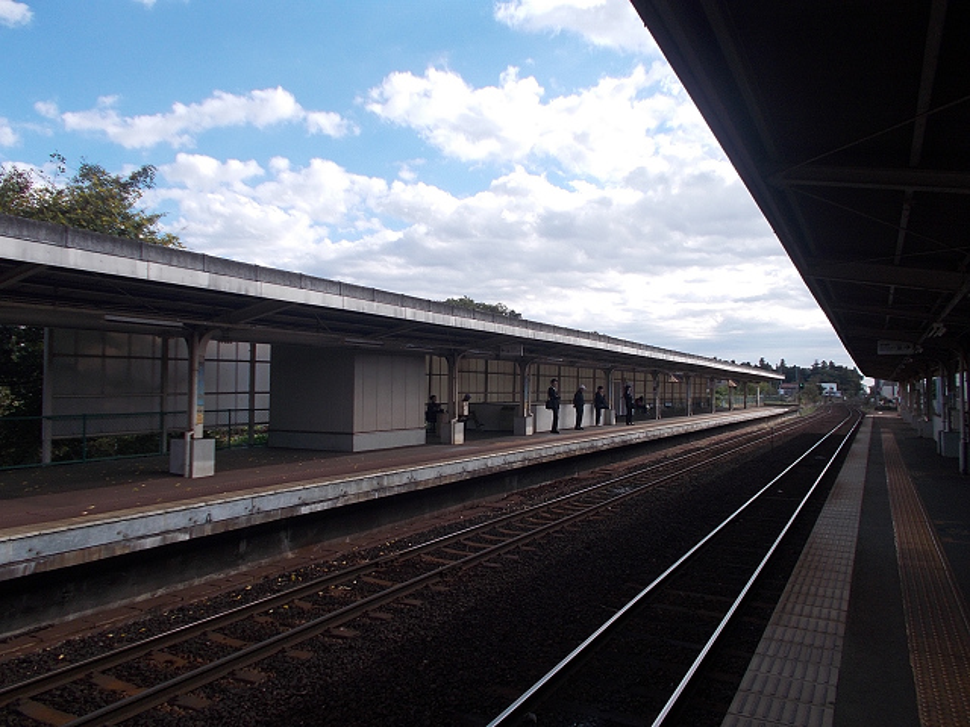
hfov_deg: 67.3
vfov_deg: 53.1
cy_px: 364
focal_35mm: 26
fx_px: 729
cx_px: 485
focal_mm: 4.6
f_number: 8
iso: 80
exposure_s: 1/100
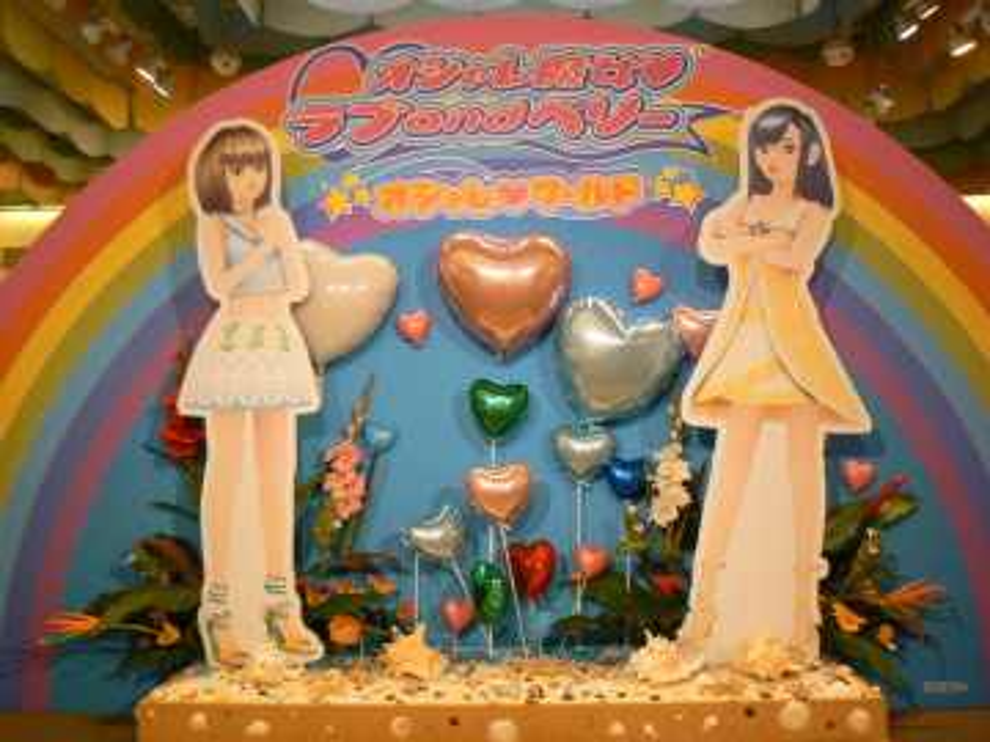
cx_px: 495
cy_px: 371
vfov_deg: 39.7
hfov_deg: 51.4
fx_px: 1030
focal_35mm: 36
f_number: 2.8
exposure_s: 1/30
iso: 160
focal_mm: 6
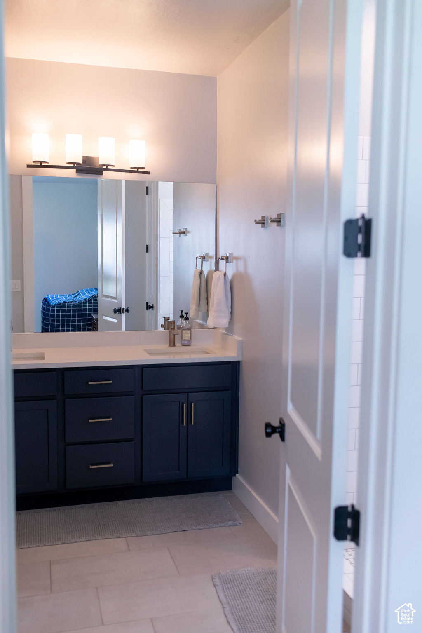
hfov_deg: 37.9
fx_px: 615
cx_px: 211
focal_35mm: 35
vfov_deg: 54.4
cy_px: 316
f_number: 3.2
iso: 800
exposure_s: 1/250
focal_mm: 35
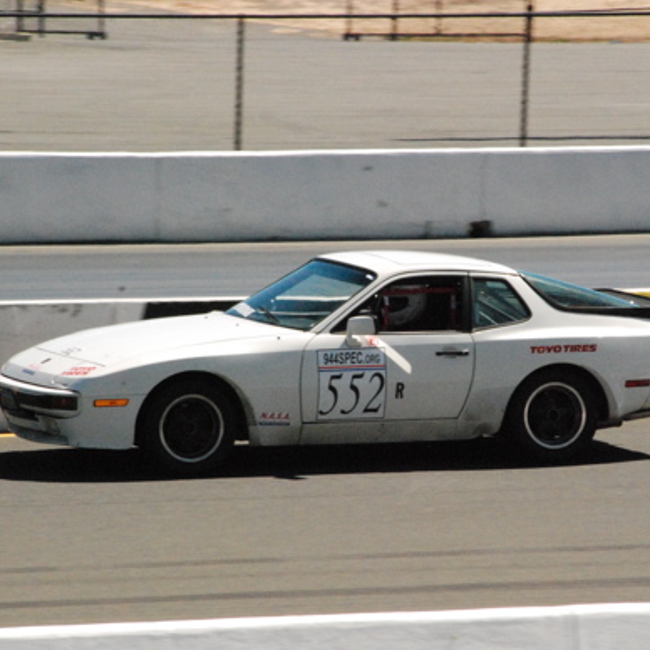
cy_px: 345
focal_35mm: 421
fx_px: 8944
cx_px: 493
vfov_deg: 4.2
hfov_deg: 4.2
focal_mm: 200
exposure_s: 1/1000
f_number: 22
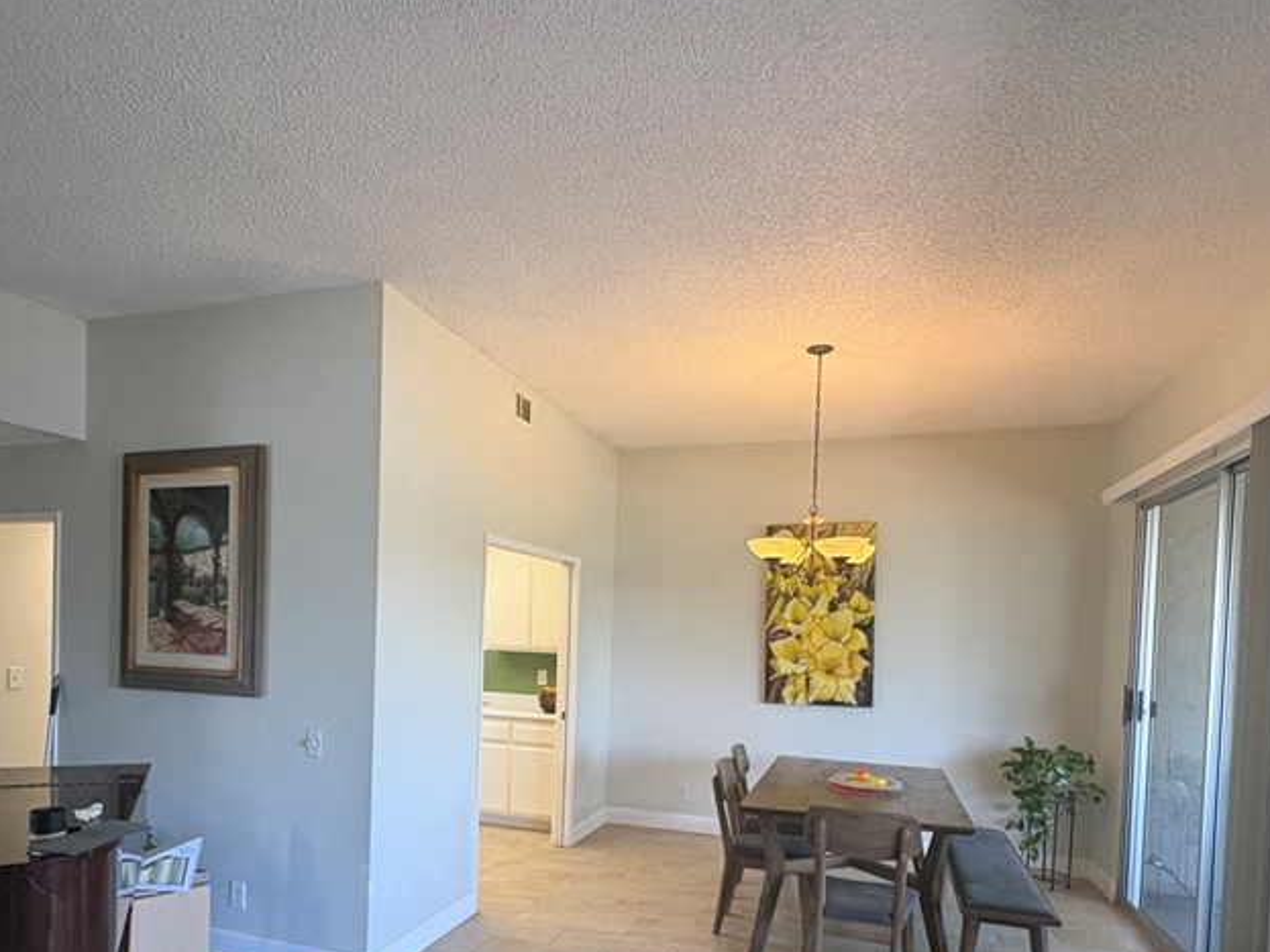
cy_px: 652
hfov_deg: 73.6
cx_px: 548
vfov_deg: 57.3
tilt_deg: -0.8
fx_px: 844
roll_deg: -1.2
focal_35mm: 23
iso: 250
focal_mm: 2.22
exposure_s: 1/120
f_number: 2.2
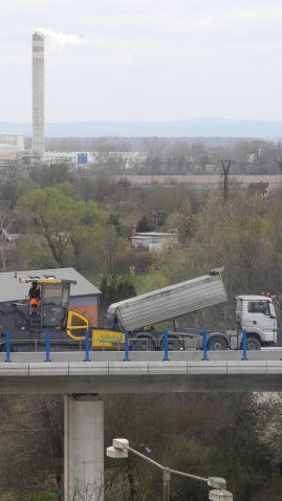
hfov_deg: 6.2
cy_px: 250
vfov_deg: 10.9
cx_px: 10
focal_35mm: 197
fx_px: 2618
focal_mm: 28.9
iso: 100
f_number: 5
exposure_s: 1/362
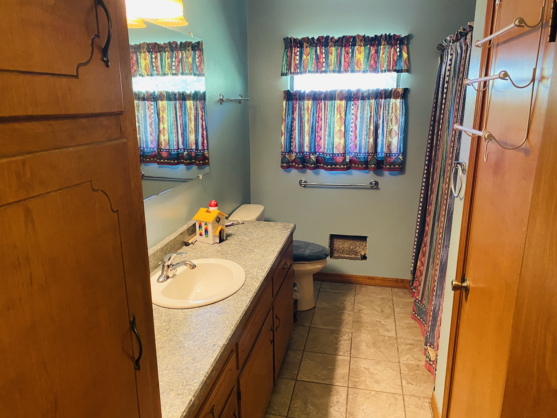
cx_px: 278
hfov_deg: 67.3
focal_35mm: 26
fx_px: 418
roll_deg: -0.2
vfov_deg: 53.1
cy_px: 209
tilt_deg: -16.2
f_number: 1.8
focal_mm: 4.25
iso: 400
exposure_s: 1/40
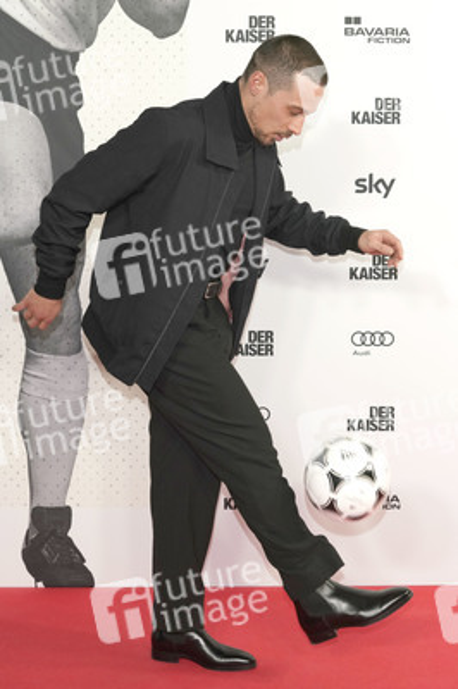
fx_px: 1338
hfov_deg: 19.4
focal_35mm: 70
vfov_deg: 28.9
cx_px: 229
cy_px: 344
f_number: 8
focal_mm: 70
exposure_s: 1/250
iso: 2500
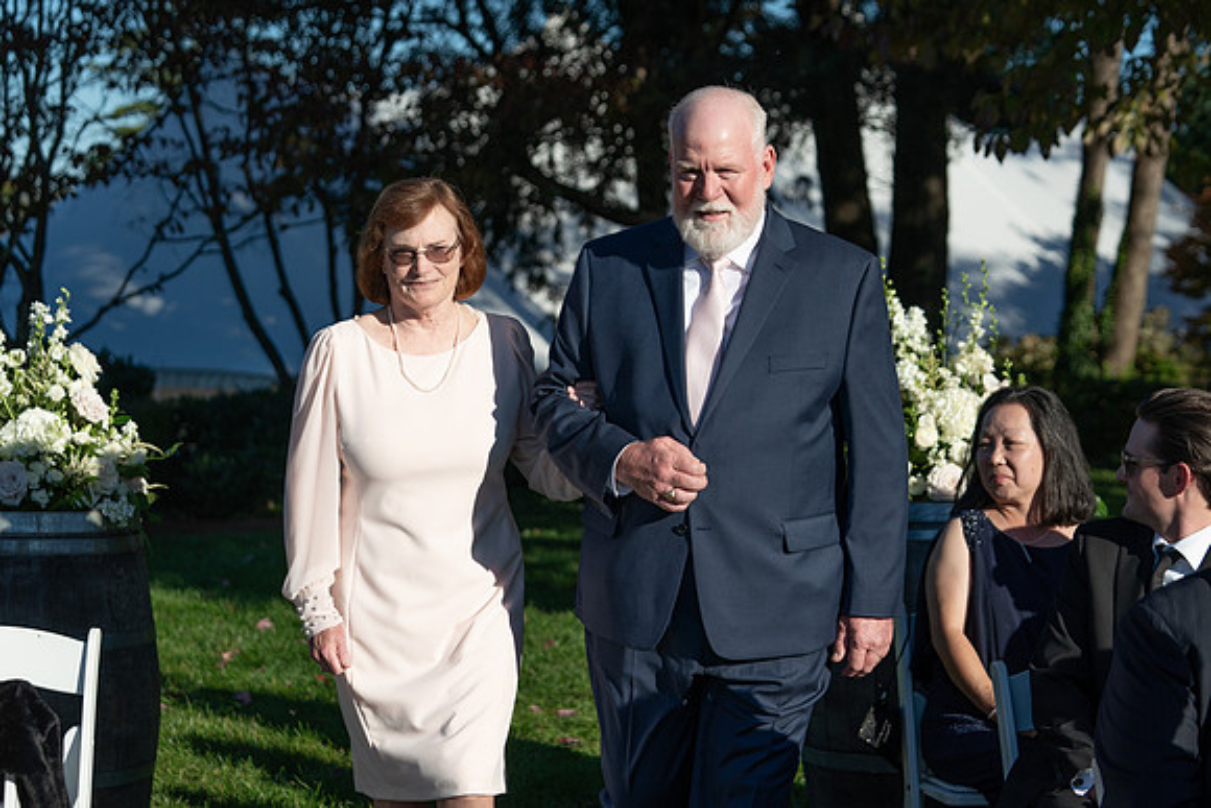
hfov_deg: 27.3
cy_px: 407
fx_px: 2497
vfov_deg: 18.4
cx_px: 637
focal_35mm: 74
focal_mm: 70
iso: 100
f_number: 4
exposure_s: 1/1250
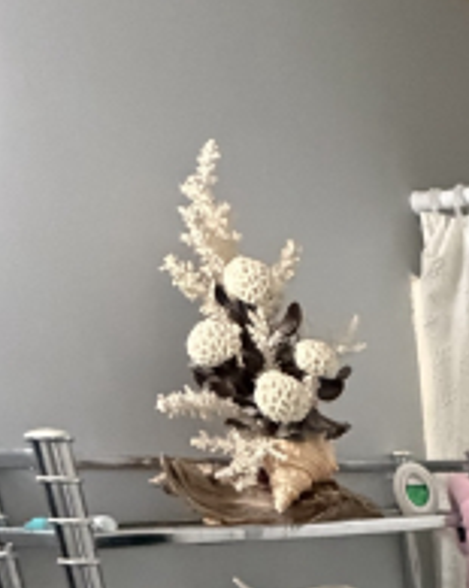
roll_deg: -0.5
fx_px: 816
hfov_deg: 24.6
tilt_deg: -19.0
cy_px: 756
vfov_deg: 31.1
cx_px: 708
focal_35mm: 47
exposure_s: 1/60
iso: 800
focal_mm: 2.22
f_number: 2.2
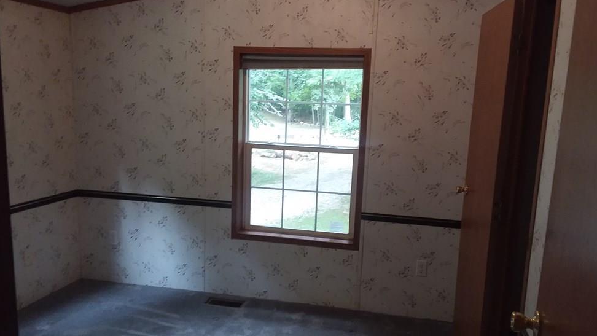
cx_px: 304
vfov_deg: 37.8
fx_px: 491
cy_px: 184
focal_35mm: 31
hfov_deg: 62.6
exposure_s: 1/24
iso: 160
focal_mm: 2.91
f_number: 1.9
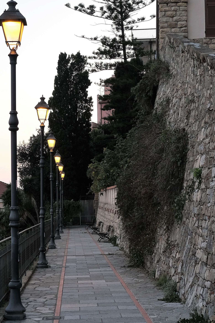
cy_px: 160
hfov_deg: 36.9
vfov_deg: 53.1
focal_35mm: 36
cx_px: 106
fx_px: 322
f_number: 5
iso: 320
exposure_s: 1/60
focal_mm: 23
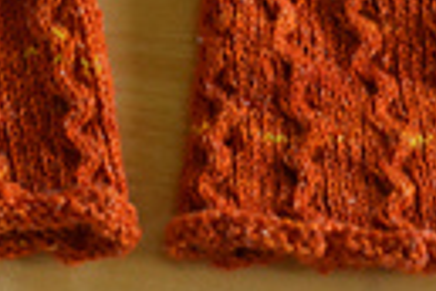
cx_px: -34
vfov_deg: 7.3
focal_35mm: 186
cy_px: -103
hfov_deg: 10.9
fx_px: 2252
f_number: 5.6
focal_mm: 32
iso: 1600
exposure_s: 1/80
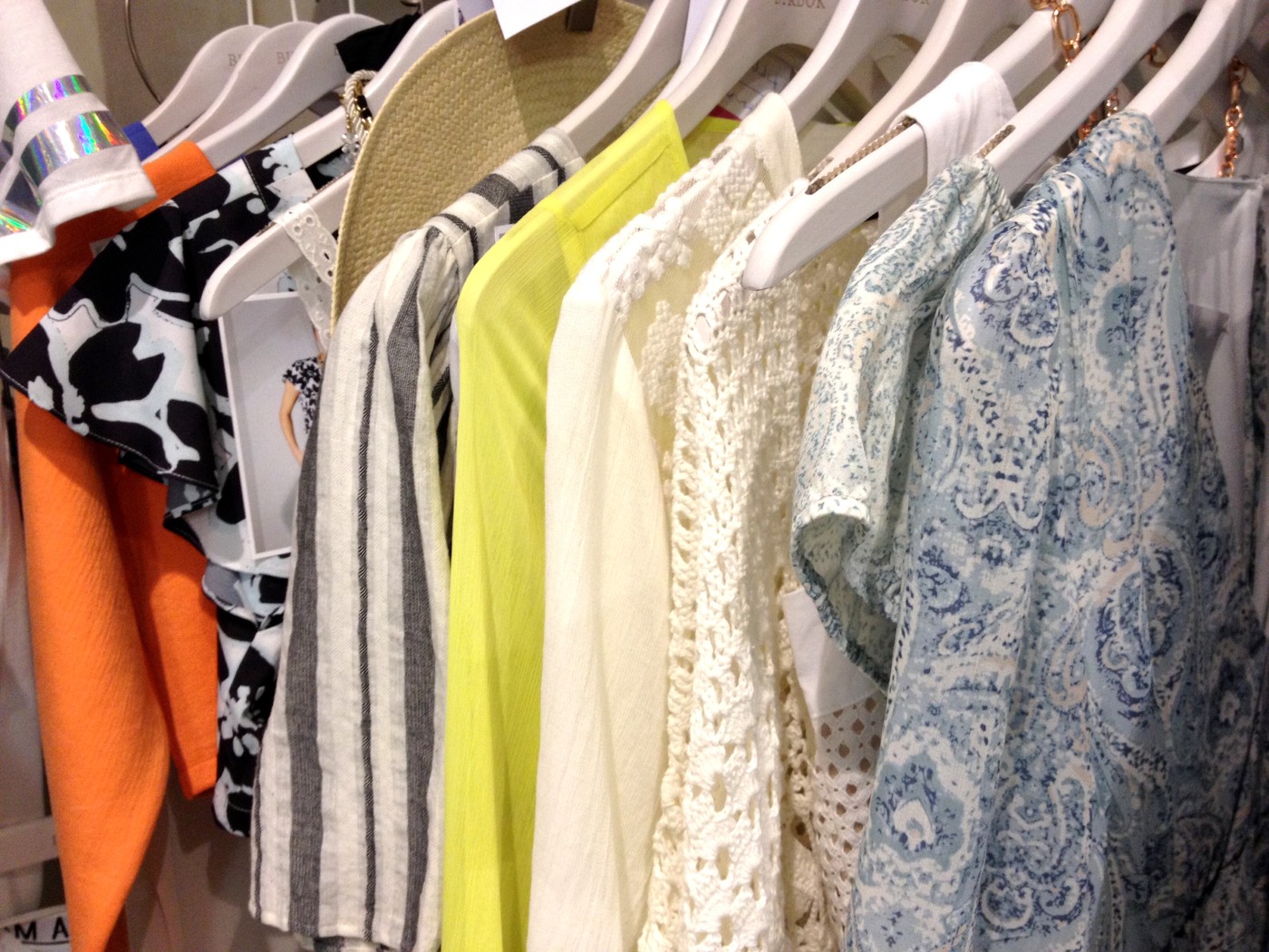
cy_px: 476
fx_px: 1283
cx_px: 634
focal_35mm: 35
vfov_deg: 40.7
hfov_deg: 52.6
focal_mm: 4.28
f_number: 2.4
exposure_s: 1/20
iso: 125
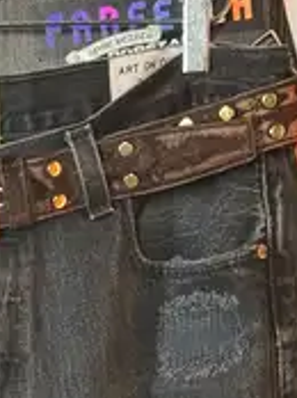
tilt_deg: -8.8
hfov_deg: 7.4
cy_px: 817
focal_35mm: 199
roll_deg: +0.1
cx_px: -32
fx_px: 2282
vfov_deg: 9.3
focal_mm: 6.76
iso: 250
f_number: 1.78
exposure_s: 1/50
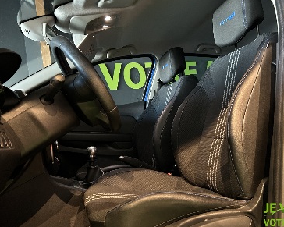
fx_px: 244
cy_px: 111
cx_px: 162
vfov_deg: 50.0
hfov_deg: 60.2
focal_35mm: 29
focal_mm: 5.7
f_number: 1.5
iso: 640
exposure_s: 1/30
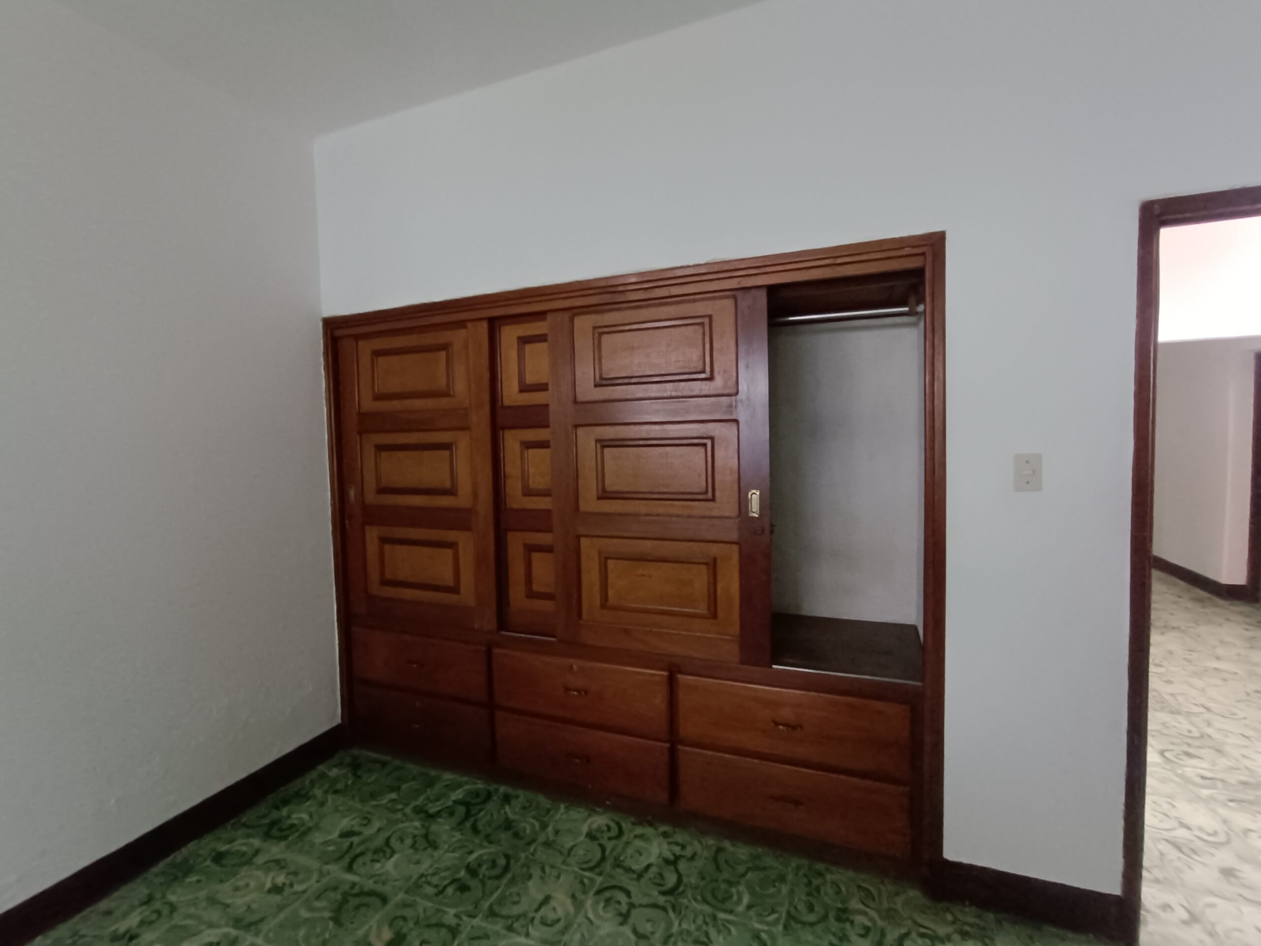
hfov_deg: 94.5
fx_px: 583
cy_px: 473
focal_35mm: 16
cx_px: 630
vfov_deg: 78.1
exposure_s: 1/33.3
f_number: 2.2
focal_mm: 1.66
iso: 681
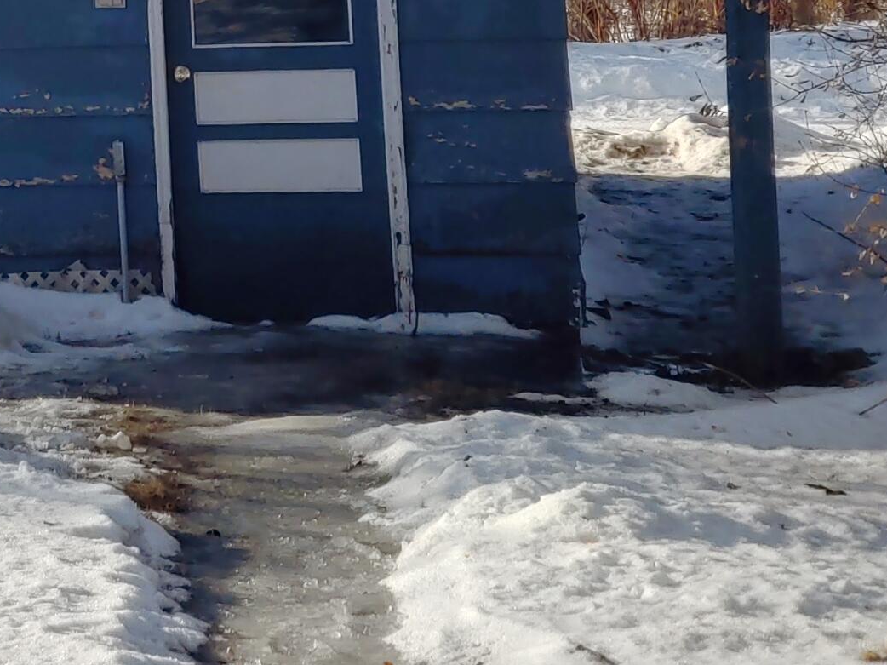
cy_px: -201
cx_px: -289
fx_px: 3689
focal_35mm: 144
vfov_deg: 10.1
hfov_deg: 13.2
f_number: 2.4
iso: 50
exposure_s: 1/606
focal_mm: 5.88
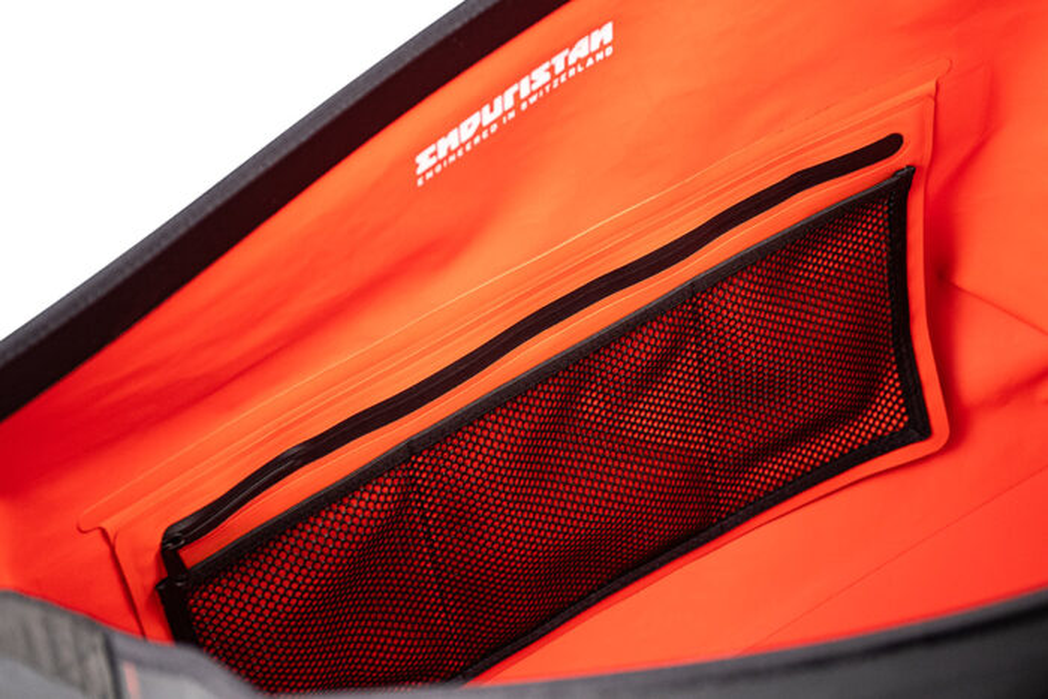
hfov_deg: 27.0
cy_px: 350
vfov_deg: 18.2
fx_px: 2184
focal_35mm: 75
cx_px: 524
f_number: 5.6
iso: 400
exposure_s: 1/30
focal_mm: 50
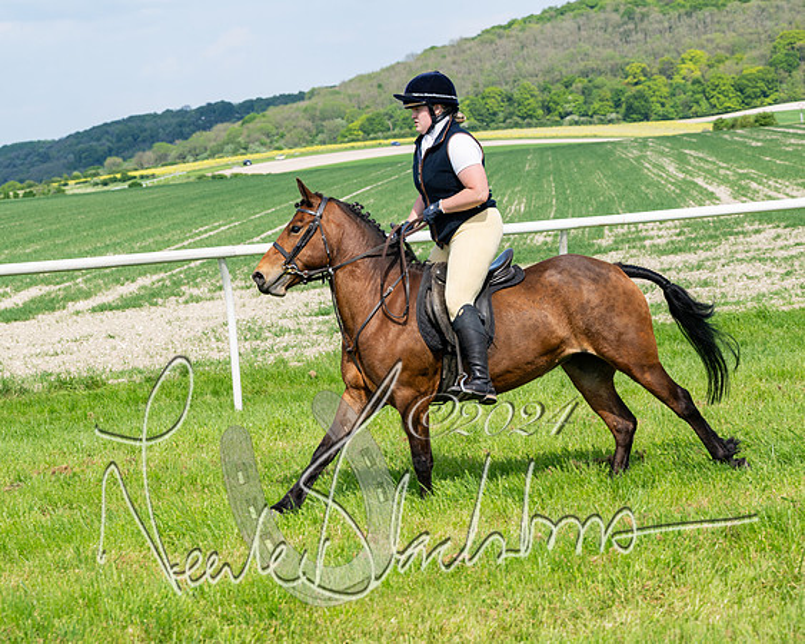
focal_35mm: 92
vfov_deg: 16.6
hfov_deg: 20.7
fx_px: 2201
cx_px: 402
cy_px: 322
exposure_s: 1/1250
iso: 200
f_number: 5.6
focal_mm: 82
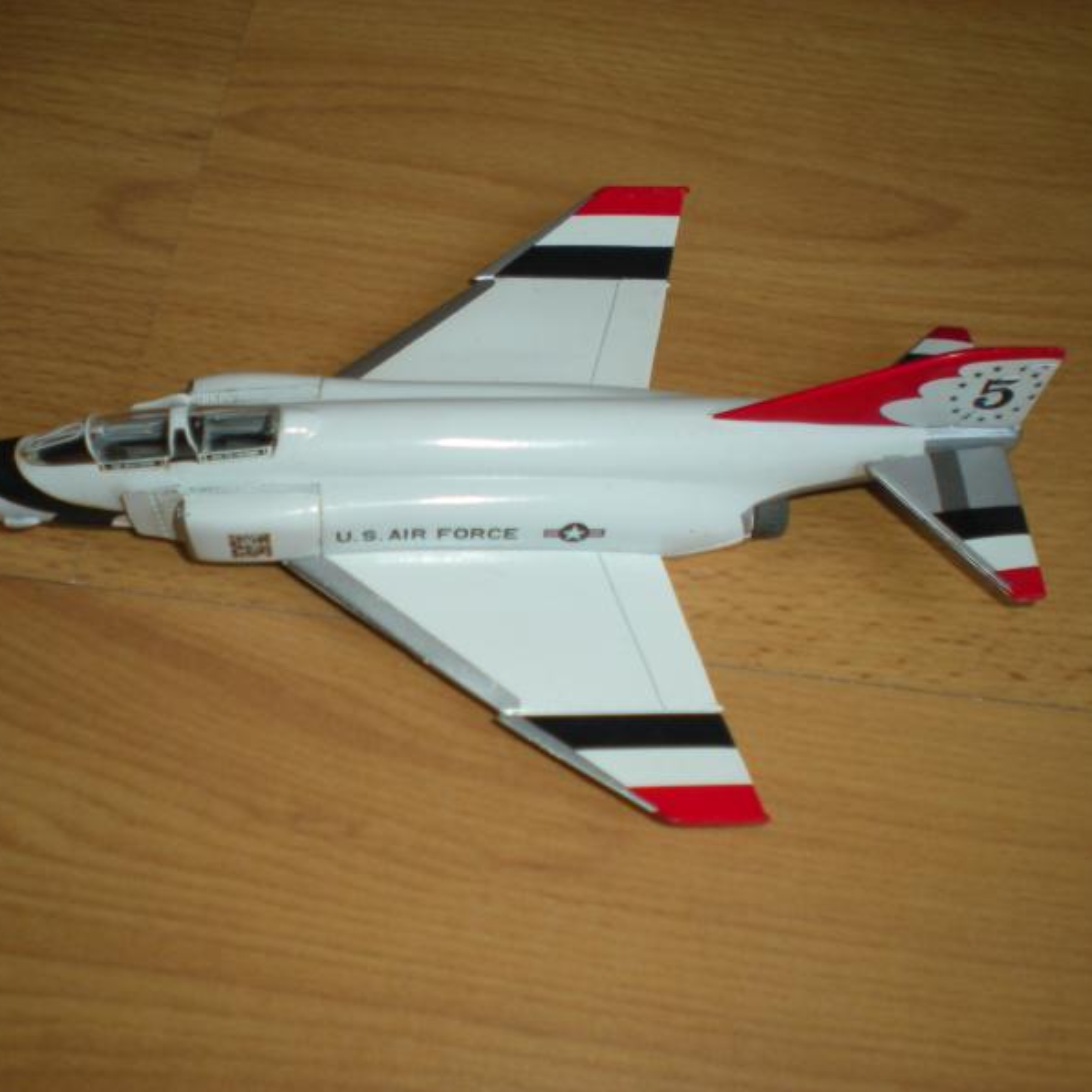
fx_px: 1606
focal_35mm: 45
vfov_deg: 37.6
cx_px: 470
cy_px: 545
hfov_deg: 37.5
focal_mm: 6.3
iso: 64
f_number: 3.1
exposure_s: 1/65
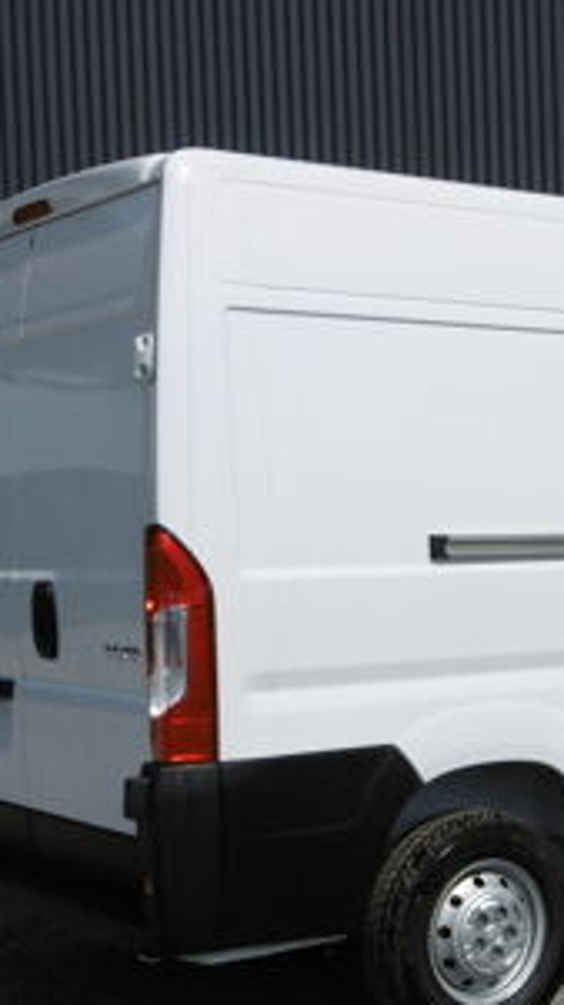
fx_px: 1757
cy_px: 591
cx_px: 561
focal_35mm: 66
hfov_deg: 17.8
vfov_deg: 31.8
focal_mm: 6.8
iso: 100
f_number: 9.3
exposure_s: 1/320
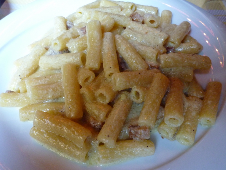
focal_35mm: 30
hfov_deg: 60.0
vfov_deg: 46.8
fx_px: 196
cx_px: 113
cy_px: 85
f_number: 3.4
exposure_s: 1/15
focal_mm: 5.3
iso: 400
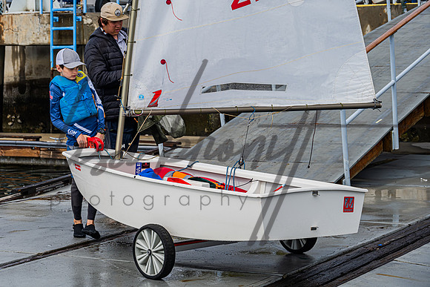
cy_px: 112
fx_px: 1120
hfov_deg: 21.7
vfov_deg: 14.6
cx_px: 151
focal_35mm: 94
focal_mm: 72
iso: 100
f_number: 6
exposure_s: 1/640
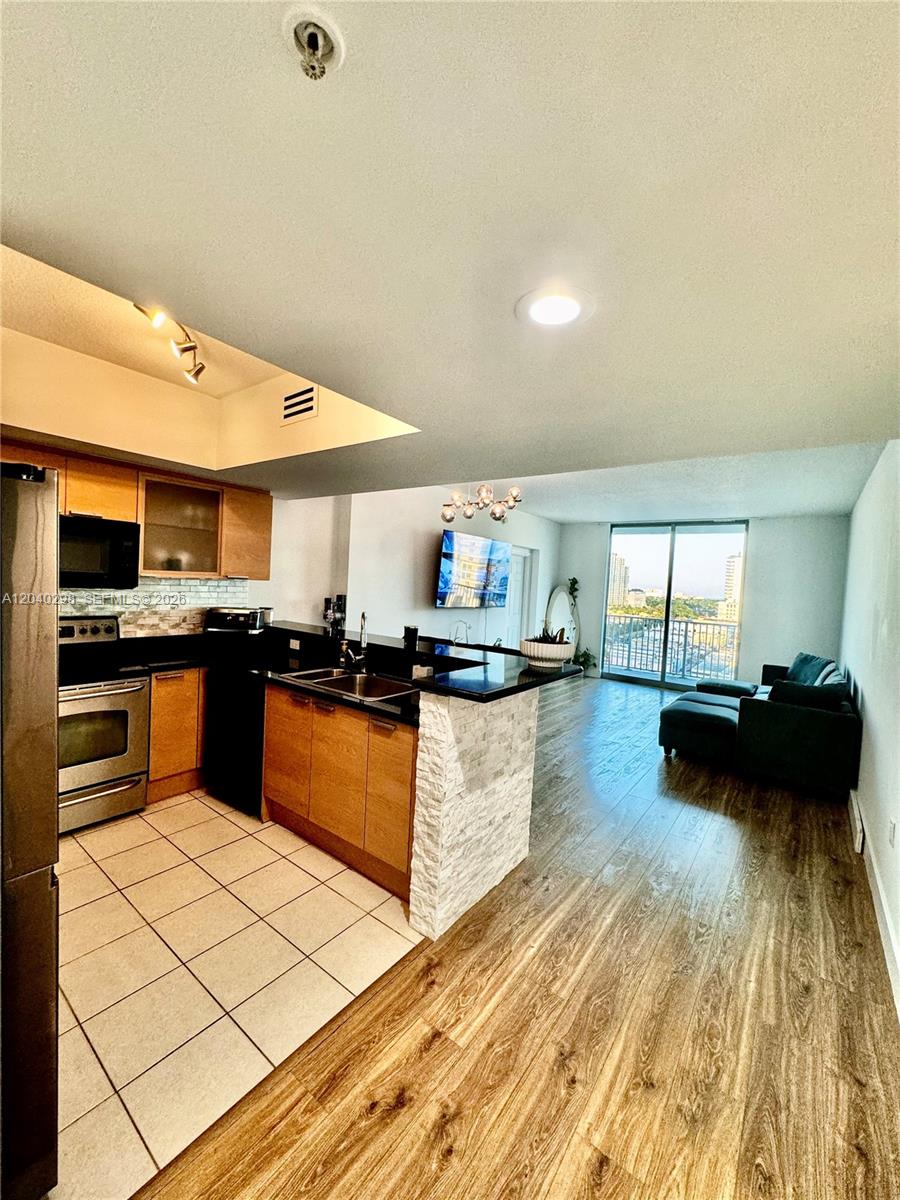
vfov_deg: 102.1
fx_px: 485
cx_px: 450
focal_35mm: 14
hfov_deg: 85.7
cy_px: 600
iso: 160
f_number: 2.2
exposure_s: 1/120
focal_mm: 2.22
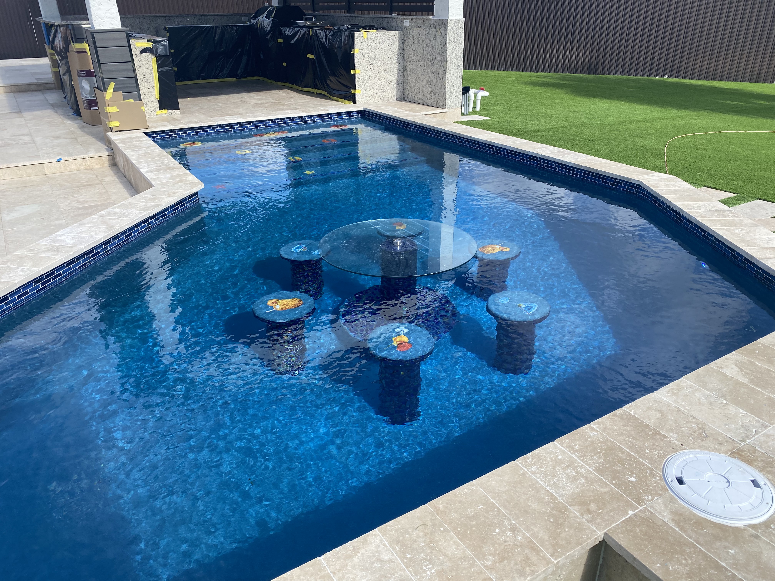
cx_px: 388
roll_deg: +1.0
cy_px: 290
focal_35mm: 26
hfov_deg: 67.3
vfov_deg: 53.1
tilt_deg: -25.6
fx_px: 582
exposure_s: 1/1522
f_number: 1.8
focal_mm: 4.25
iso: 32
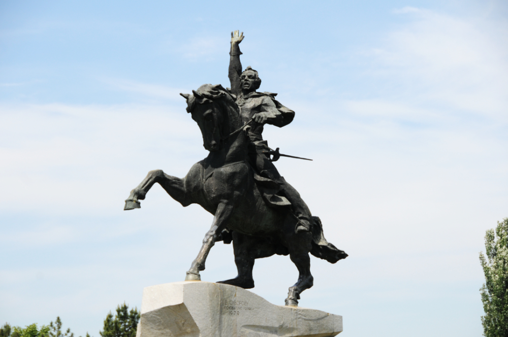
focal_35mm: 142
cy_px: 168
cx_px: 254
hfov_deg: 14.4
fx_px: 2008
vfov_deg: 9.6
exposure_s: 1/1000
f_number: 9
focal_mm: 95
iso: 320
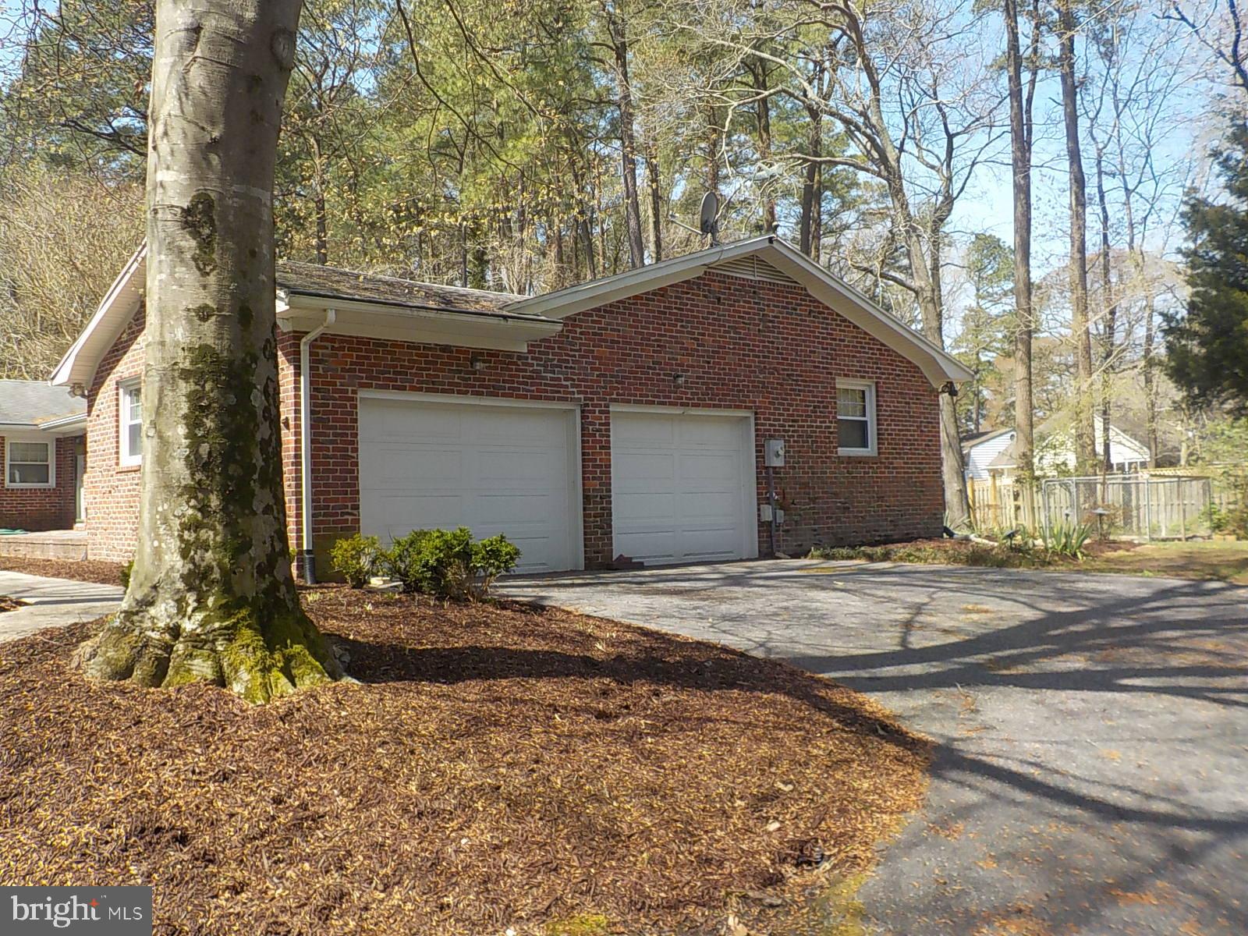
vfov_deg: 46.8
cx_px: 624
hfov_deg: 60.0
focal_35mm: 30
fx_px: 1082
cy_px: 468
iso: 125
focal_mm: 4.1
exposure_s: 1/500
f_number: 3.3
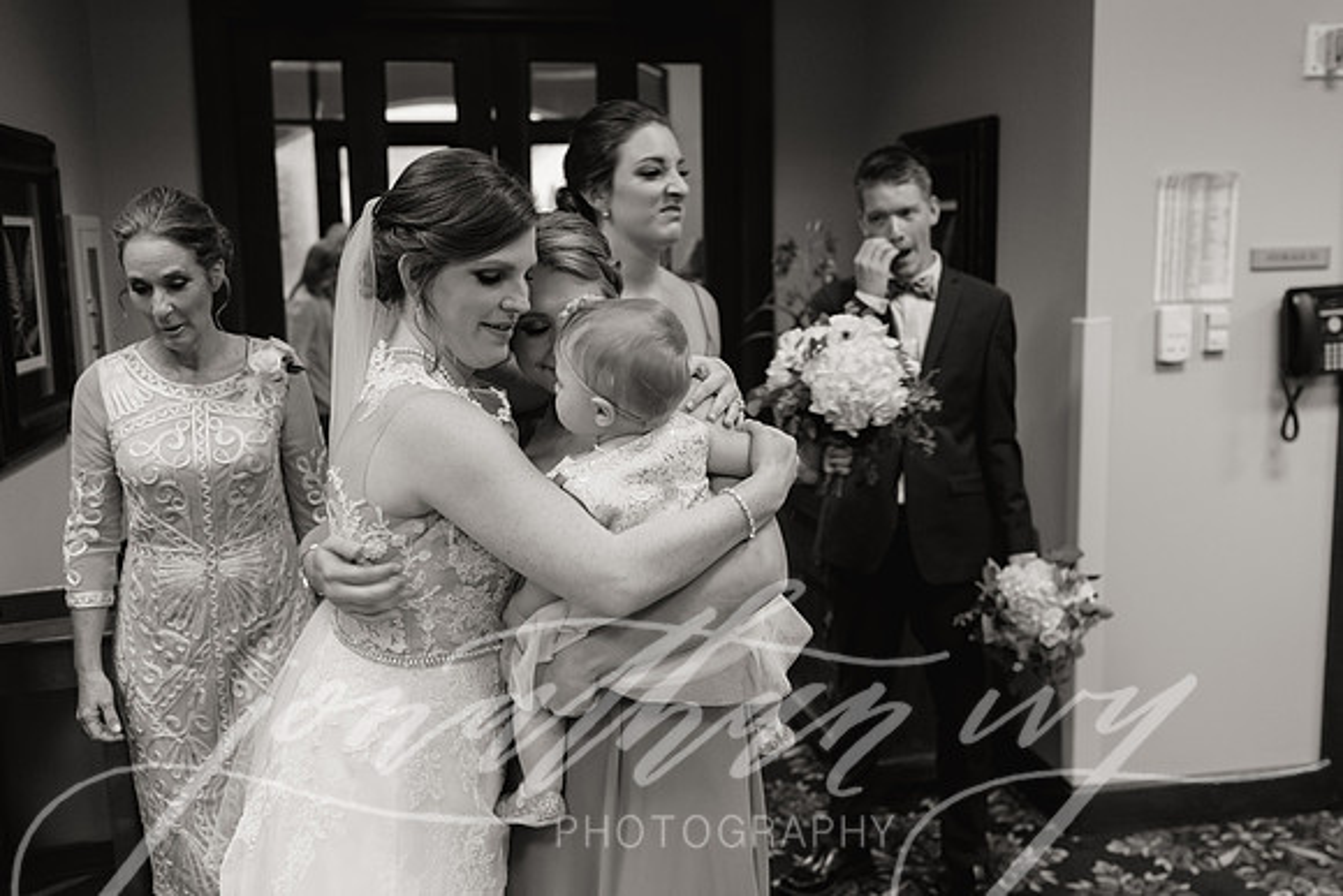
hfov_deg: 54.4
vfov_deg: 37.9
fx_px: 1306
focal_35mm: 35
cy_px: 448
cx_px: 672
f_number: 2.8
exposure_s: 1/125
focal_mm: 35
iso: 1600
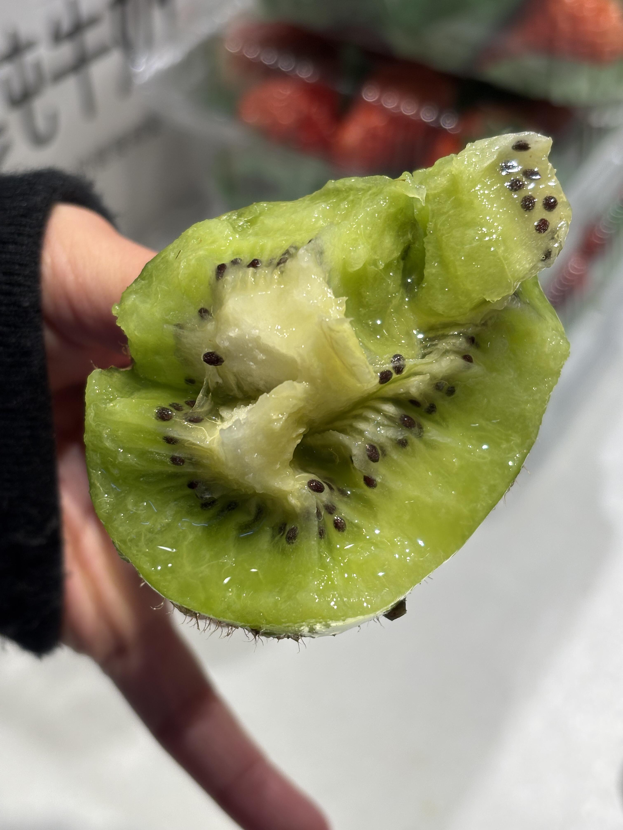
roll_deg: +0.1
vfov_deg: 36.8
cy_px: 415
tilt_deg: -44.5
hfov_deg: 28.0
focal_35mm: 52
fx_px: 1248
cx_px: 312
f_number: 1.6
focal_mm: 5.96
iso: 32
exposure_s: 1/342
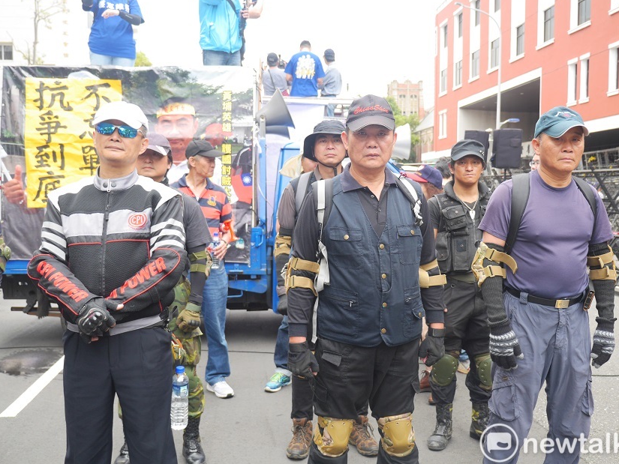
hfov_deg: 52.6
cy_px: 229
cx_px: 314
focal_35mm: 35
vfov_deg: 40.7
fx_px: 626
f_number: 2.8
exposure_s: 1/400
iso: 320
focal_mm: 17
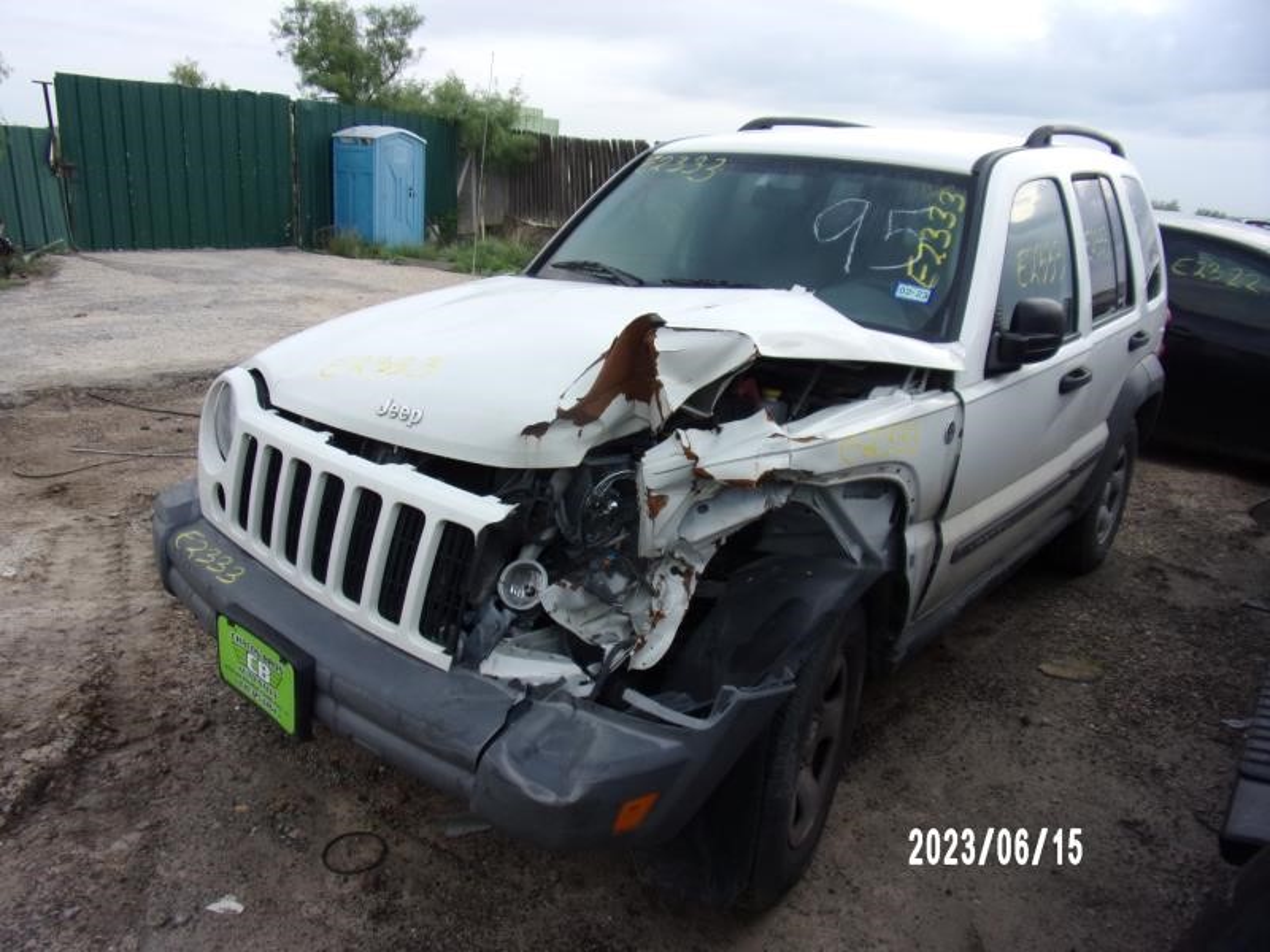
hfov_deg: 71.6
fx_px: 881
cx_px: 635
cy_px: 476
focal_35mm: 24
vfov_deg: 56.8
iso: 80
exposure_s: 1/180
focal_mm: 4.3
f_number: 3.3
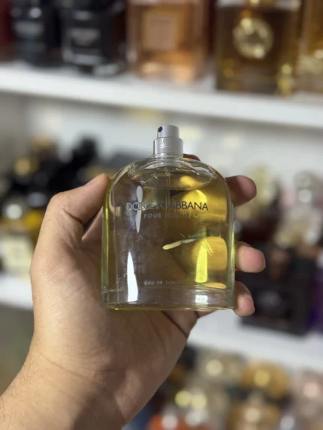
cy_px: 215
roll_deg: -1.3
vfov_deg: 39.6
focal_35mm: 48
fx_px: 597
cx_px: 162
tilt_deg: -30.4
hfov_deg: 30.3
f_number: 1.78
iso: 160
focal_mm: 6.76
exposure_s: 1/50
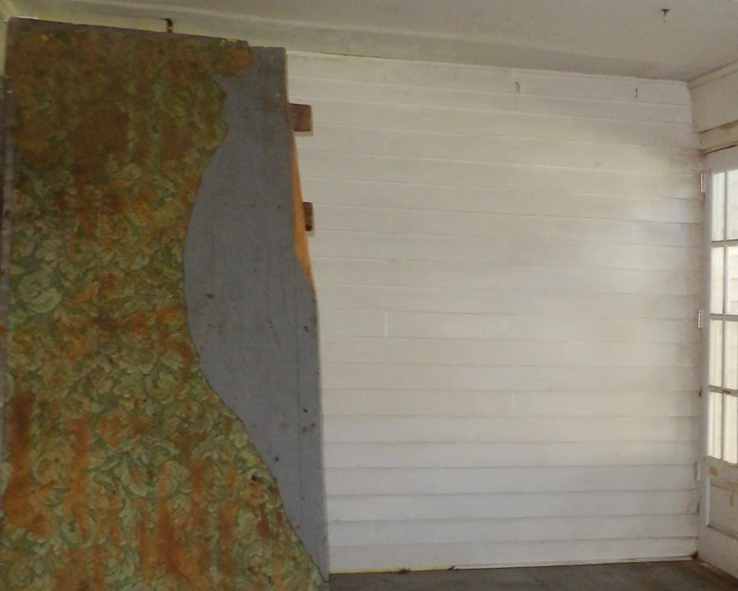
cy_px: 486
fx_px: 1311
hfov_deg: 29.6
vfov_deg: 24.9
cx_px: 713
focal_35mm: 60
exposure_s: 1/33
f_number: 3.2
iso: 200
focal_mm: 4.3
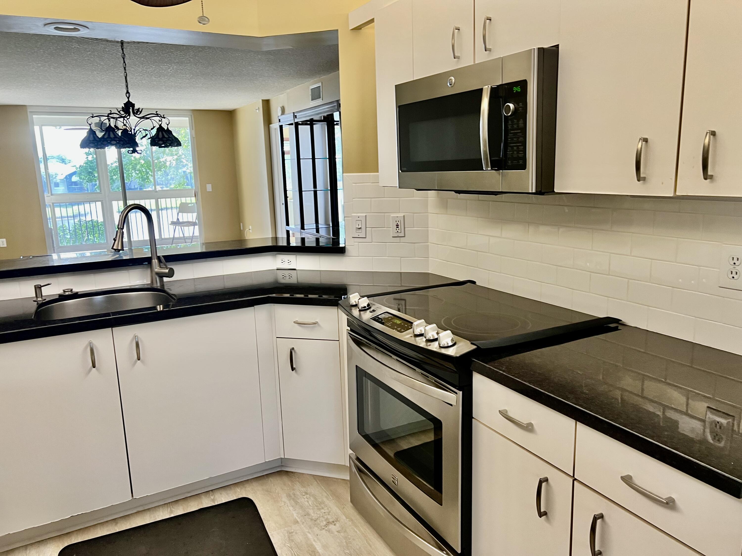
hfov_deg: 67.3
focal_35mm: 26
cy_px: 278
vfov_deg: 53.1
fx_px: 557
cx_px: 371
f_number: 1.5
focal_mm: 5.7
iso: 125
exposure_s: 1/60
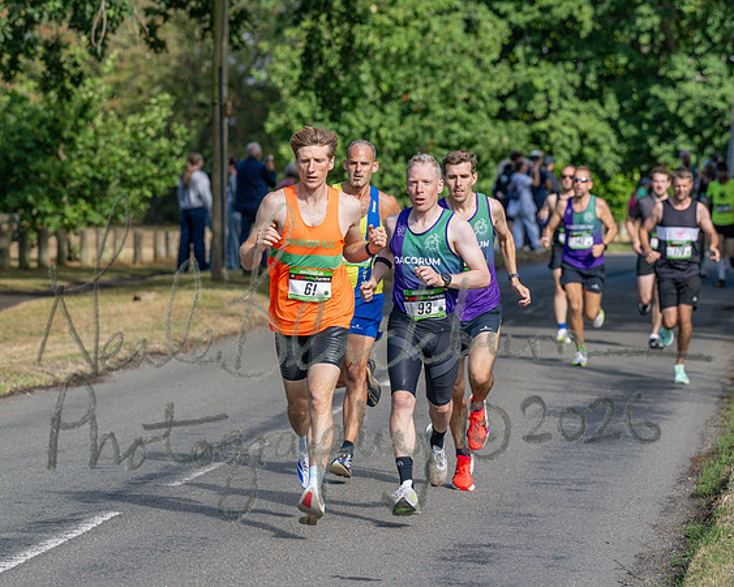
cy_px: 294
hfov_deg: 9.2
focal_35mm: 211
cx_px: 367
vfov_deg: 7.3
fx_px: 4575
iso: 400
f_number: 4
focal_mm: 125
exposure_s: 1/3200
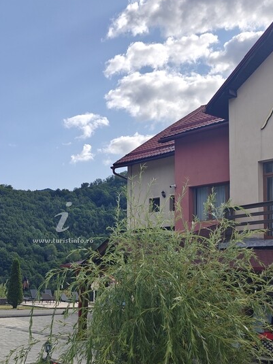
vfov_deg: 42.6
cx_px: 71
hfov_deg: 32.3
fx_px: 463
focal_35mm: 44
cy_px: 229
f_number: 1.6
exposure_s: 1/911
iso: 50
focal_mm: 6.06
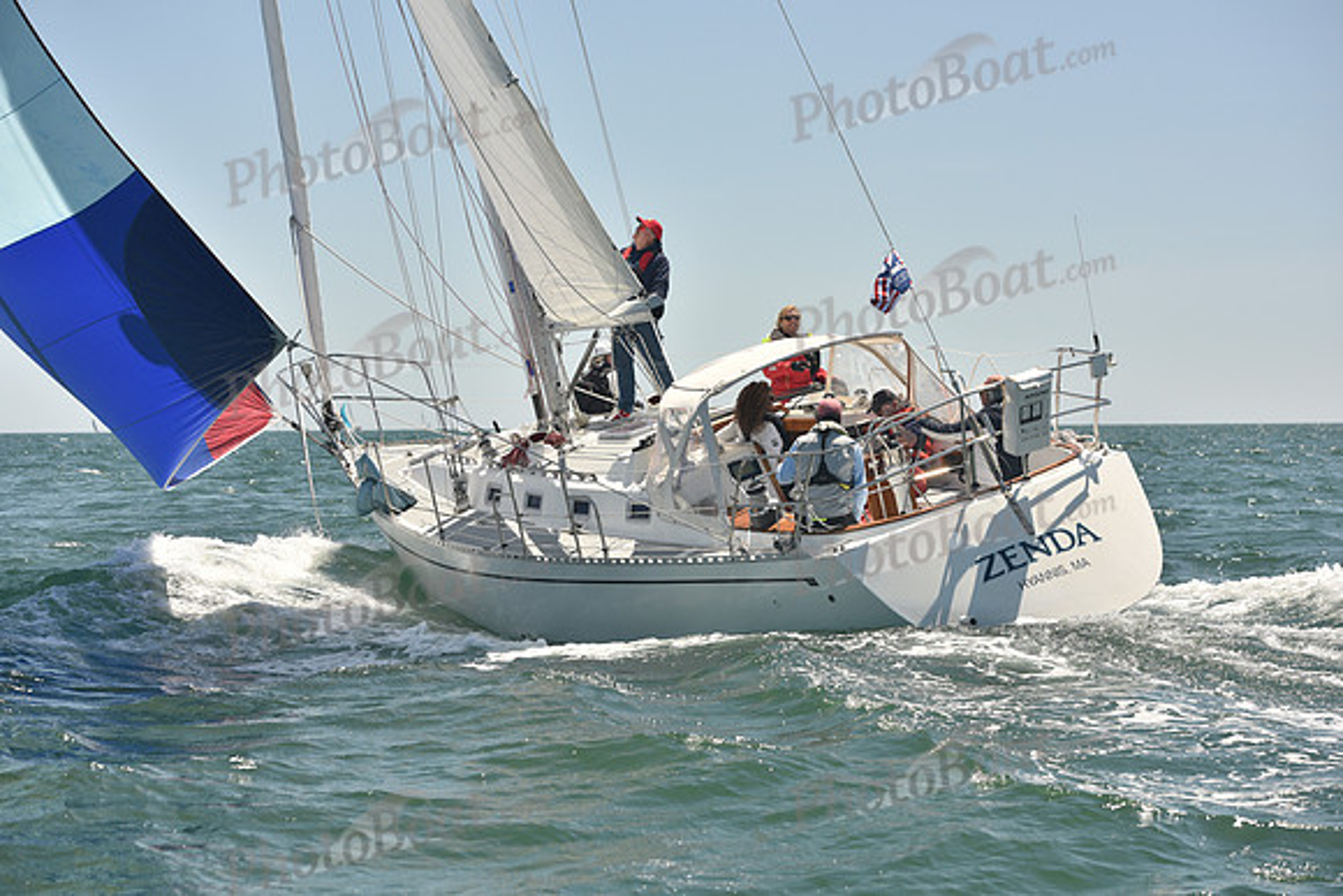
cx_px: 672
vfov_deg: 15.9
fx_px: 3209
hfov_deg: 23.6
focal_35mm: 86
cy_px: 448
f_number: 5.6
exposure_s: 1/800
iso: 250
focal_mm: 86
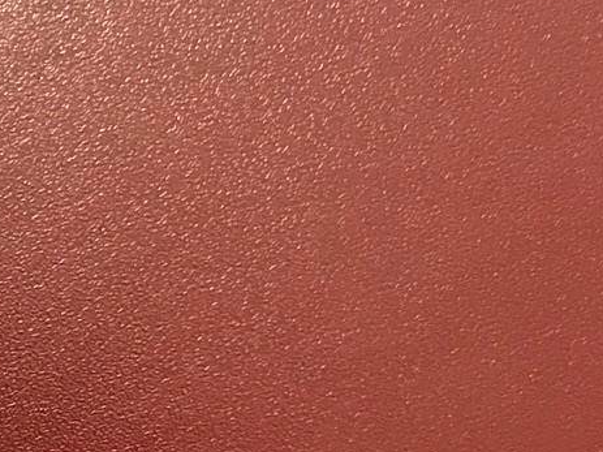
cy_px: 839
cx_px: -645
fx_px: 2125
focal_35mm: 122
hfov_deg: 13.5
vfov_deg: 11.2
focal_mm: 3.99
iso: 80
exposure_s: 1/17
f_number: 1.8
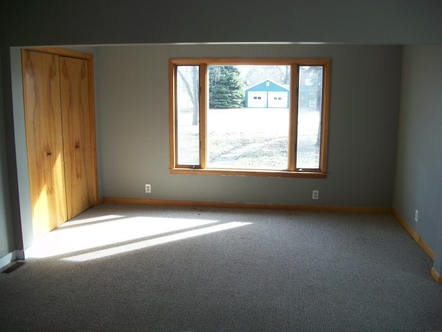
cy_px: 166
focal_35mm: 32
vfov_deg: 44.2
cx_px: 221
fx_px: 409
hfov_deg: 56.8
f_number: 2.9
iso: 80
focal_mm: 5.7
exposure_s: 1/60
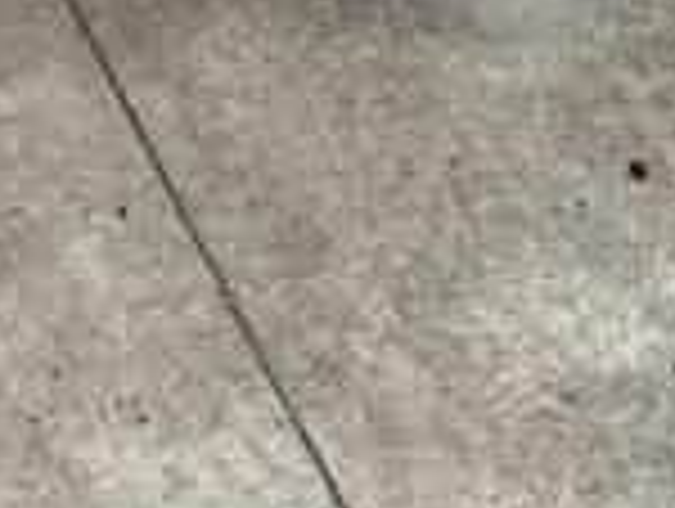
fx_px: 2500
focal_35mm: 128
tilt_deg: -32.0
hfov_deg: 14.8
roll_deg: -0.9
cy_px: -818
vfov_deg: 9.8
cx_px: -162
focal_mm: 6.76
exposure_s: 1/120
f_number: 1.78
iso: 80
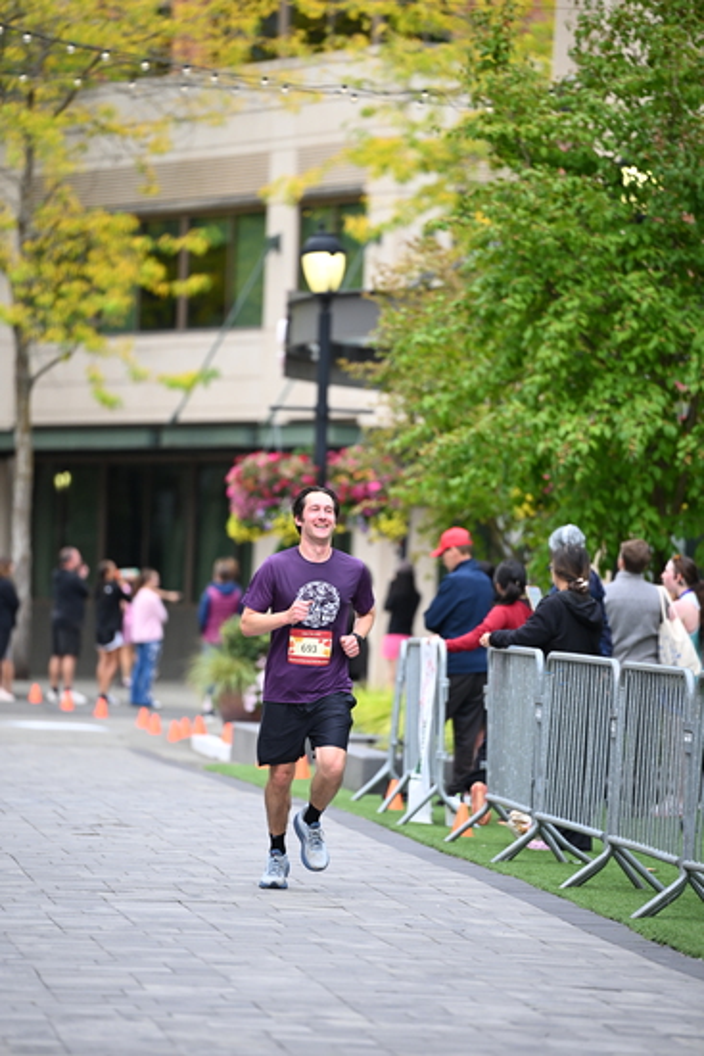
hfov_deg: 6.9
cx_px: 352
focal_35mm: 200
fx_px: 5863
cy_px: 528
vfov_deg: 10.3
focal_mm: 200
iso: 1000
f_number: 2.8
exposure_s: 1/2000
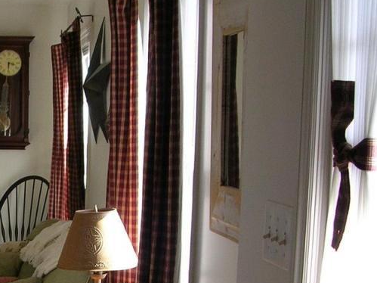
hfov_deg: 24.0
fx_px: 849
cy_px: 258
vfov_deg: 18.6
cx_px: 6
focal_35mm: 78
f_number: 2.8
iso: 50
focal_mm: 5.8
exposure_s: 1/41.1
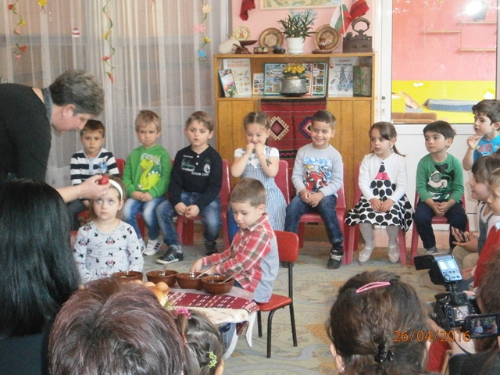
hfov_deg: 26.7
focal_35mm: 73
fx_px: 1054
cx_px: 250
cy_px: 188
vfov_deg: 20.2
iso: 800
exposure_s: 1/50
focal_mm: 13
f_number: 4.4
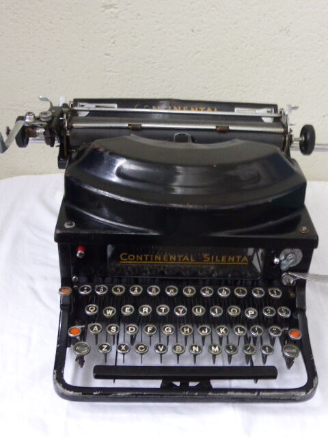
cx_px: 164
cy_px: 218
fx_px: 543
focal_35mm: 43
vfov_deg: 43.9
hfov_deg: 33.6
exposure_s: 1/4
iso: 400
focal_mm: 7.4
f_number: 3.9
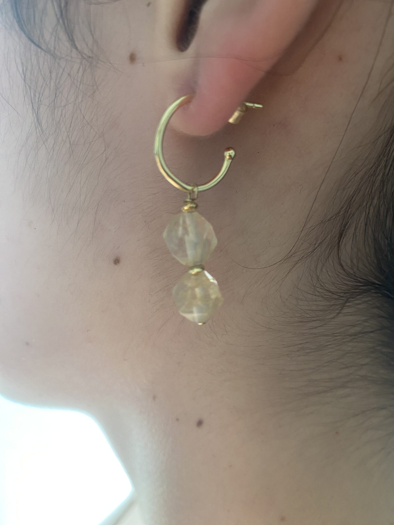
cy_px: 262
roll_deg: -1.1
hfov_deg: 54.9
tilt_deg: -9.4
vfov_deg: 69.4
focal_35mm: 25
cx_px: 197
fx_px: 379
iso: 160
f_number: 1.8
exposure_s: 1/60
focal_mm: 4.25
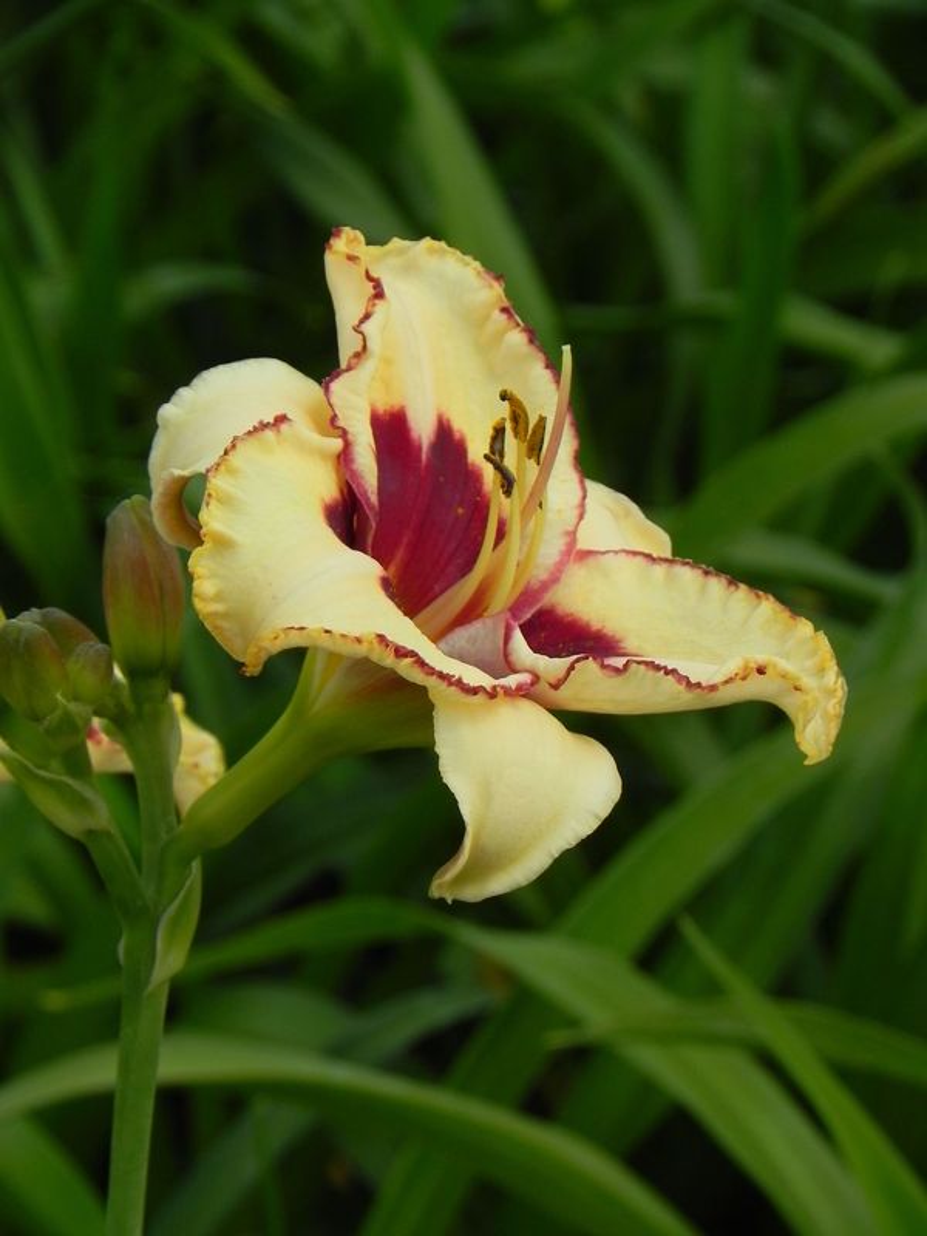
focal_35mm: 247
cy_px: 618
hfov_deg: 6.0
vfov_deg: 8.0
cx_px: 464
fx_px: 8819
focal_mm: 44
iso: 160
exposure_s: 1/800
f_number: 5.6
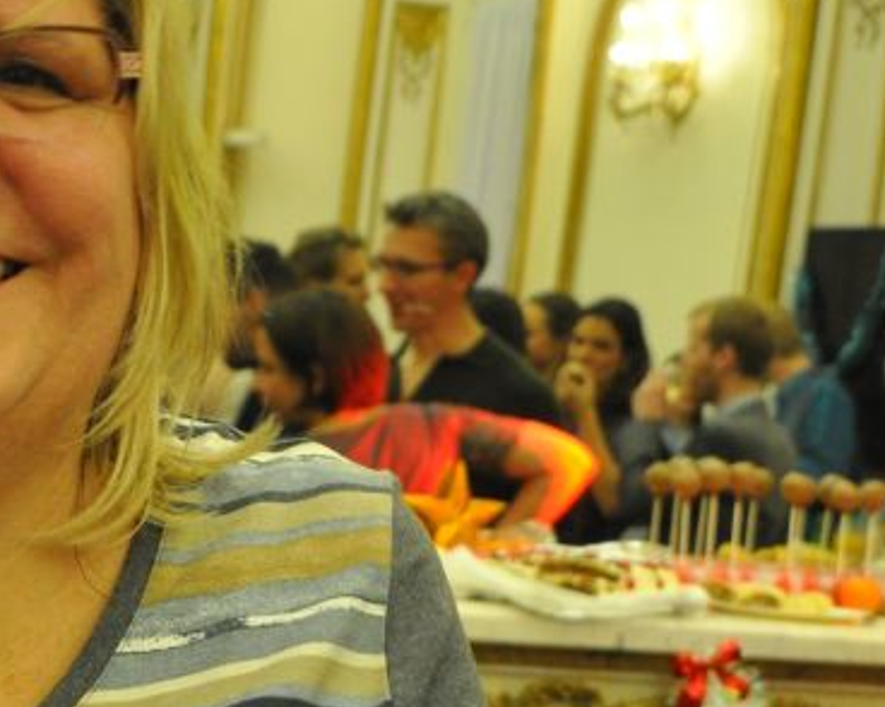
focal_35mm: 101
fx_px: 2644
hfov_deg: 18.8
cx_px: 165
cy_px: 926
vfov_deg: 14.6
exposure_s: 1/50
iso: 800
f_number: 3.8
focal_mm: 22
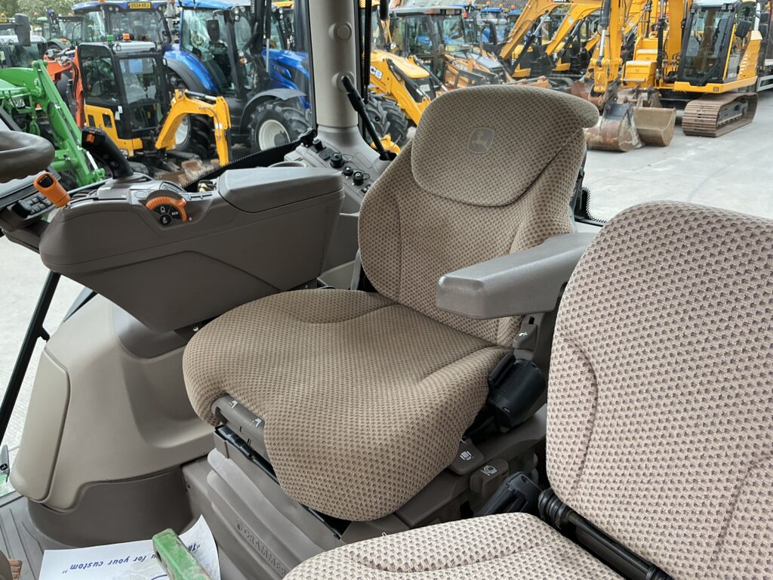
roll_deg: +1.8
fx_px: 625
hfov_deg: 63.4
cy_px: 290
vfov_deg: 49.7
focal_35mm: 28
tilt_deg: -19.9
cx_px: 386
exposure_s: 1/122
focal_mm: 3
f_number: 1.8
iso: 20
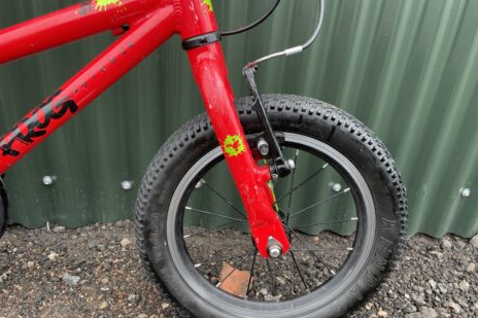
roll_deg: -4.6
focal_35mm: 28
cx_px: 234
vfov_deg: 46.3
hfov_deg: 65.5
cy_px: 170
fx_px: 372
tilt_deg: -27.1
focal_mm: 4.2
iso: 32
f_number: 1.6
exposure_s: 1/264
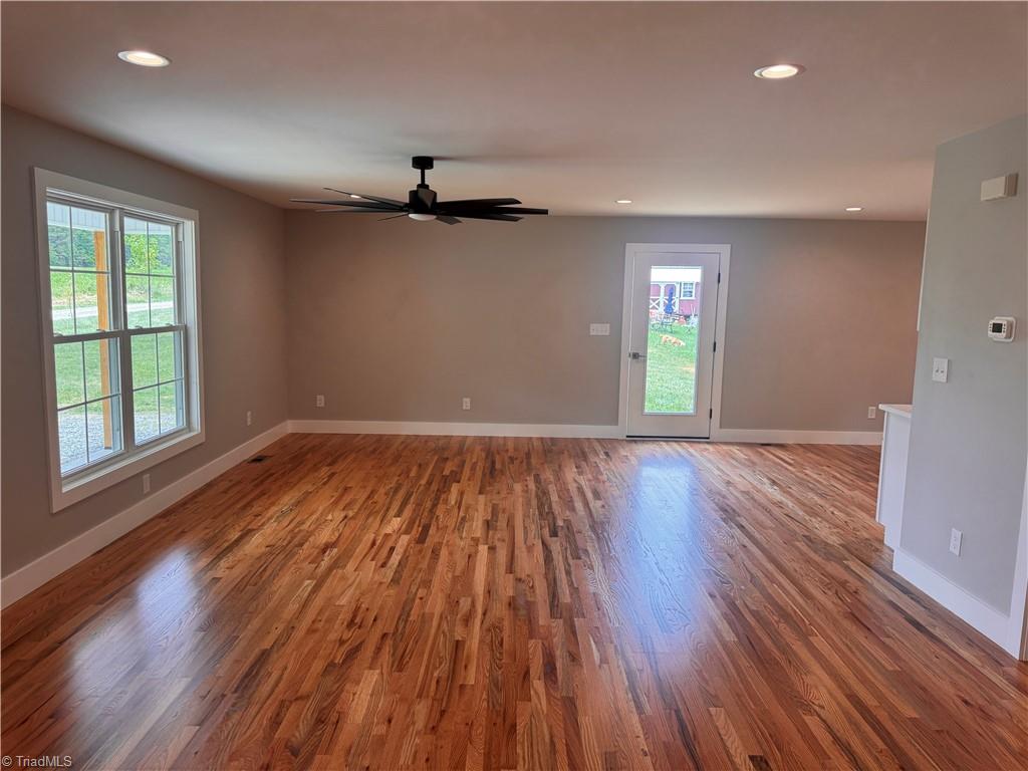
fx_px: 713
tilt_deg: -7.3
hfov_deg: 71.6
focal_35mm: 24
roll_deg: -1.1
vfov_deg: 56.8
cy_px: 386
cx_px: 514
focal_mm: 6.76
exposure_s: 1/164
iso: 100
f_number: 1.78
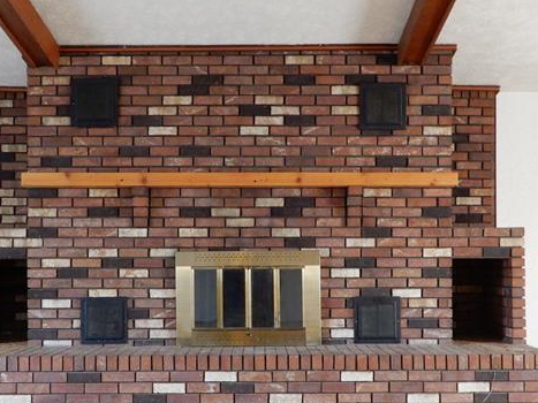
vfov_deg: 30.2
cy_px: 244
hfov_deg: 39.7
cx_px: 263
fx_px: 746
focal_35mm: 48
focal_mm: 6.2
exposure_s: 1/8
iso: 800
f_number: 4
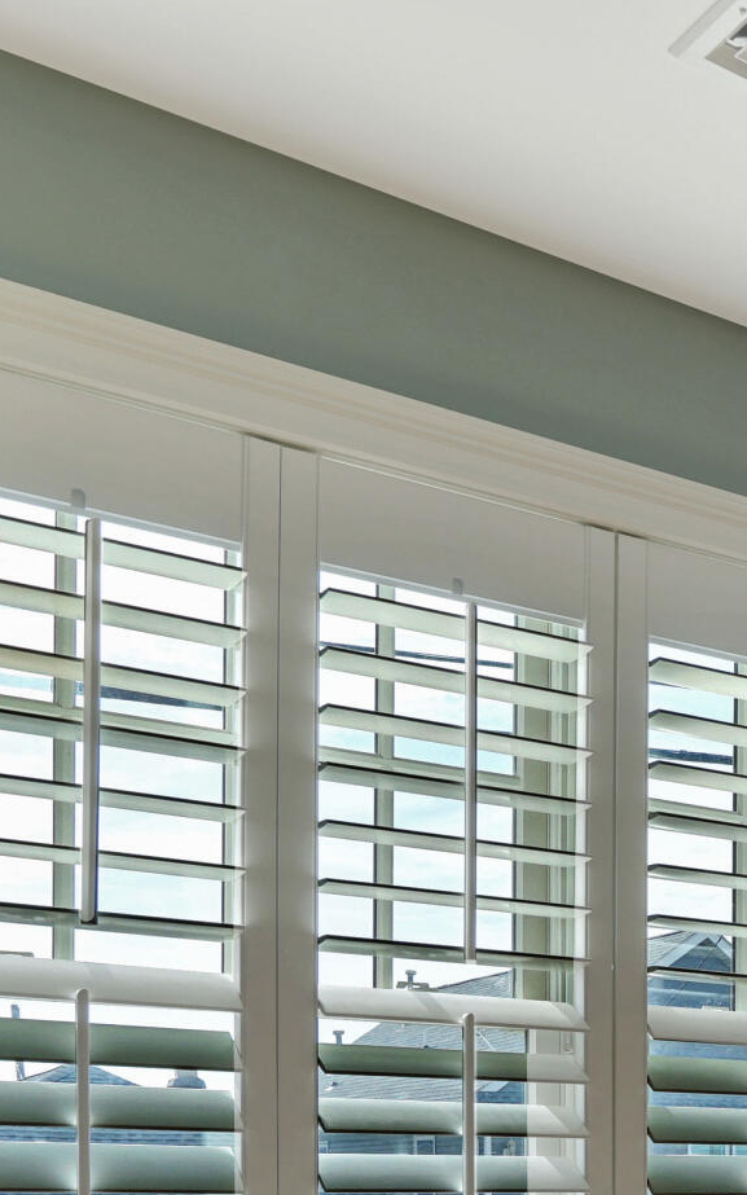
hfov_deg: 20.2
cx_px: 1187
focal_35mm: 53
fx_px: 1726
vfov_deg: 34.4
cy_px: 1218
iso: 200
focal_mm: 16
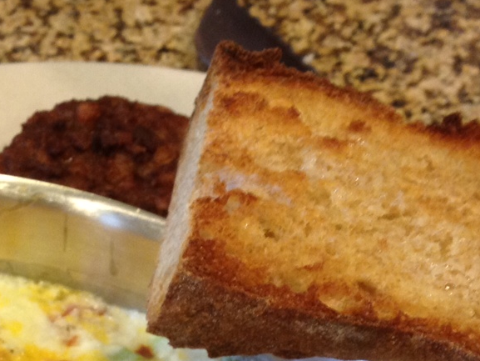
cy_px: 426
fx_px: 1373
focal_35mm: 99
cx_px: 126
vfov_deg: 14.5
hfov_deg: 19.7
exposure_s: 1/20
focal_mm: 4.28
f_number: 2.4
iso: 125
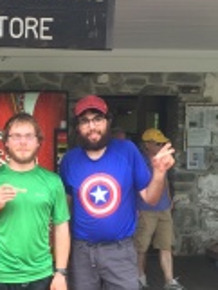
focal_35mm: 66
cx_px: 29
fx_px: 553
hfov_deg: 21.9
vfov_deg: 29.1
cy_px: 198
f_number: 2.2
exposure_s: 1/40
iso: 25
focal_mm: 4.15
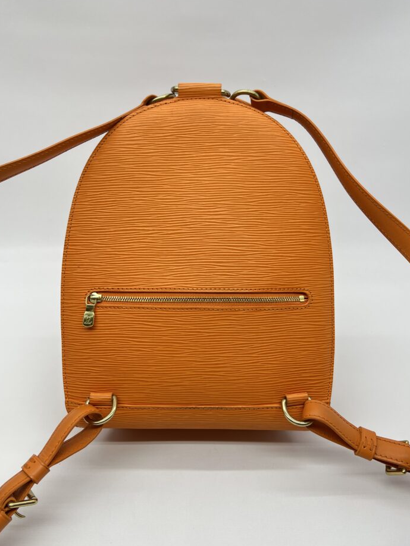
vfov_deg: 61.6
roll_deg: -1.1
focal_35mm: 29
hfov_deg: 48.2
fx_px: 458
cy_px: 259
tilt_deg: -28.9
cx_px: 204
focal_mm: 5.7
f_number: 1.5
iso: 32
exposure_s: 1/100
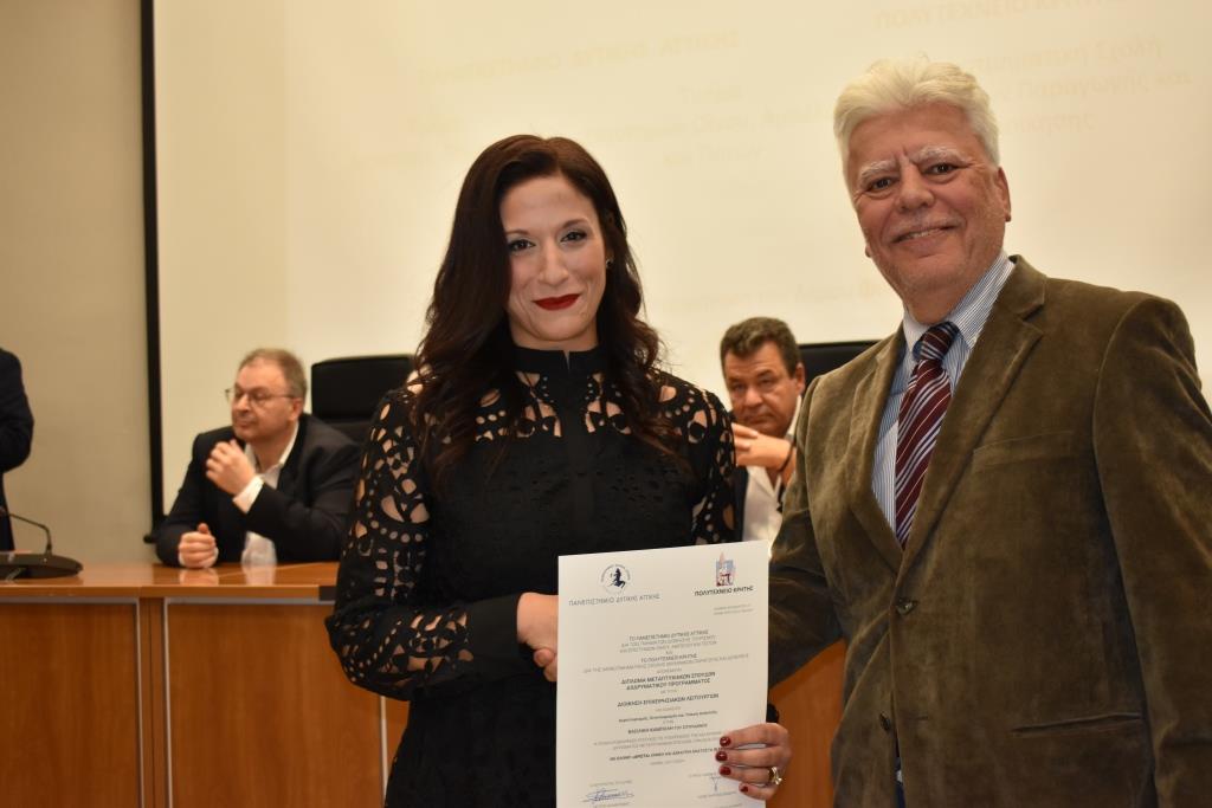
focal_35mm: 48
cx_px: 606
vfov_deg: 28.1
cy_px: 404
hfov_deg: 41.1
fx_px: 1616
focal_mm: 32
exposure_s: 1/125
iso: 900
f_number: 4.5
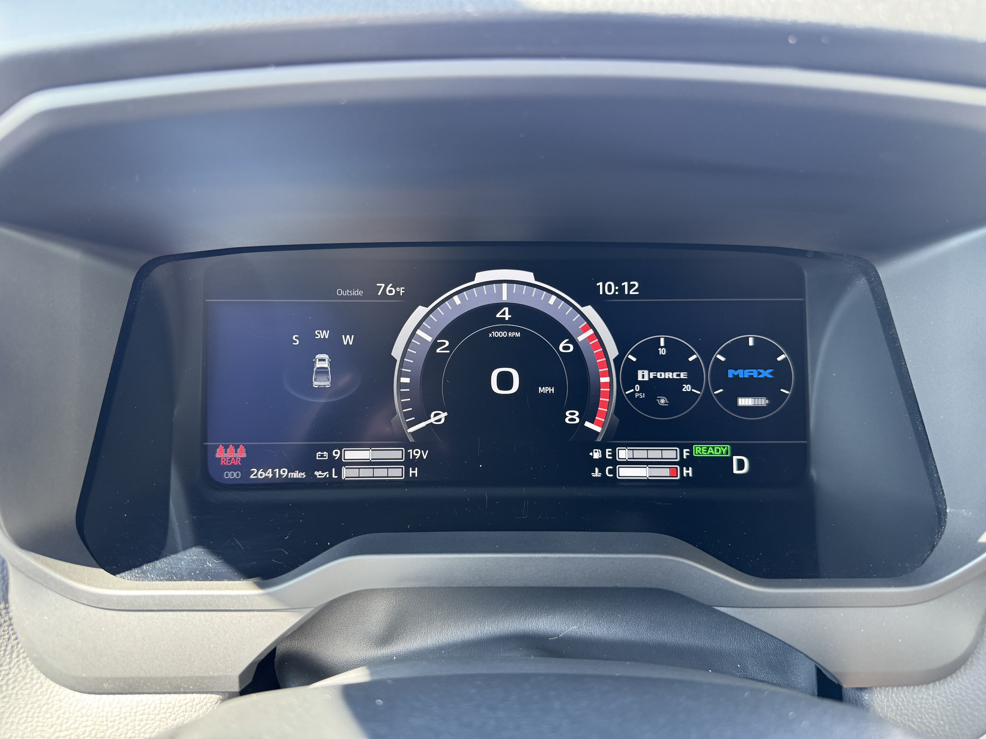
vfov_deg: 56.8
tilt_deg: -24.8
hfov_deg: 71.6
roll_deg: -3.2
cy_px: 370
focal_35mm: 24
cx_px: 493
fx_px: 684
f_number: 1.78
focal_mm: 6.76
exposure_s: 1/66
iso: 200
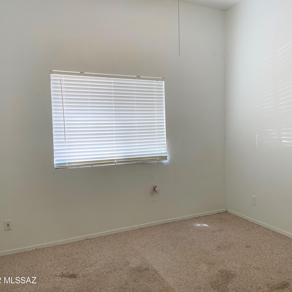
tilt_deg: -4.1
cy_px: 146
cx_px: 173
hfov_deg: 52.2
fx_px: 296
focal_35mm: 31
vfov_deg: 52.5
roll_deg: +1.5
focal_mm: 5.1
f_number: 1.6
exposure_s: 1/120
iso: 50
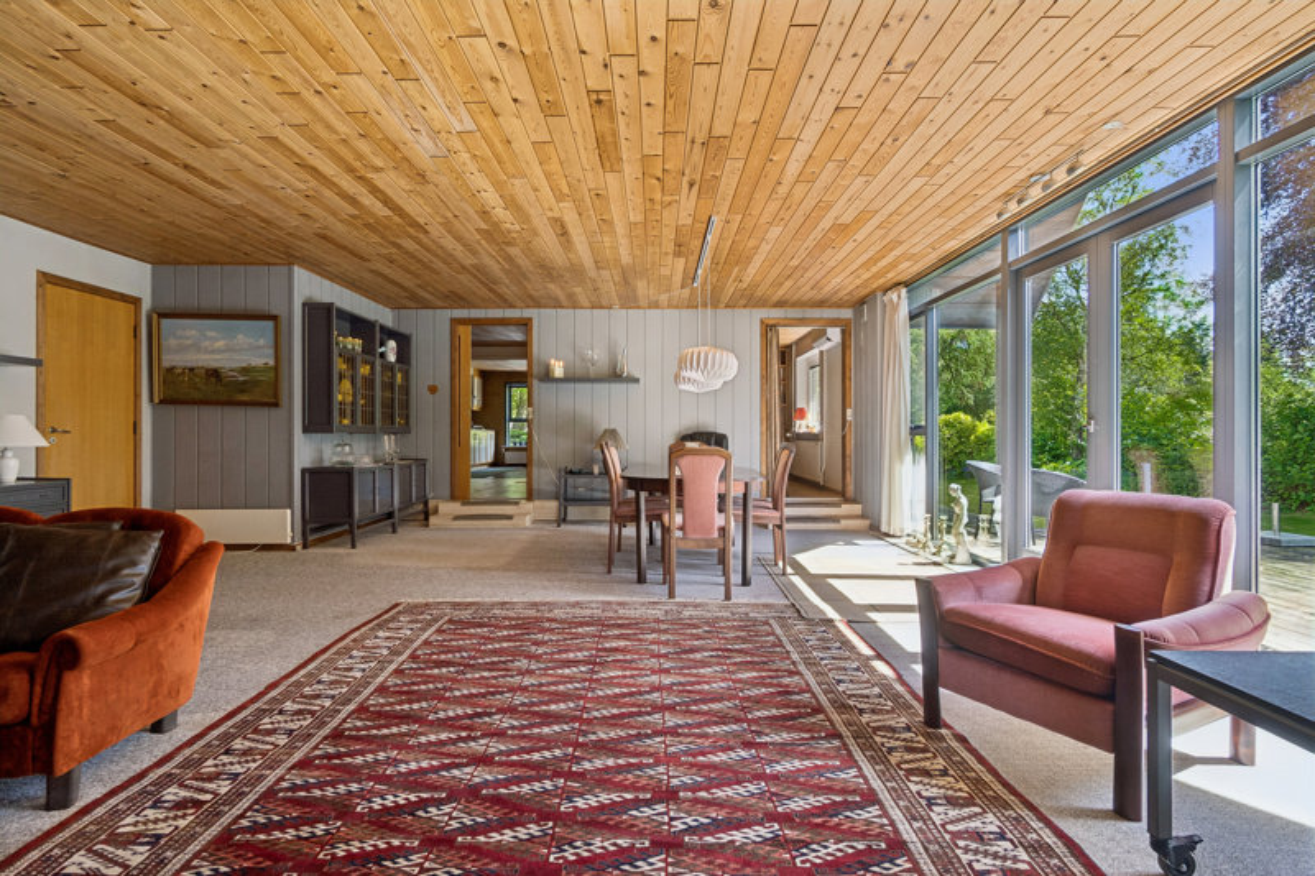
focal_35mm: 18
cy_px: 438
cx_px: 658
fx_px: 657
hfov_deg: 90.0
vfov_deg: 67.4
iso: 200
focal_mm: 12
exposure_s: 1/25
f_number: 8
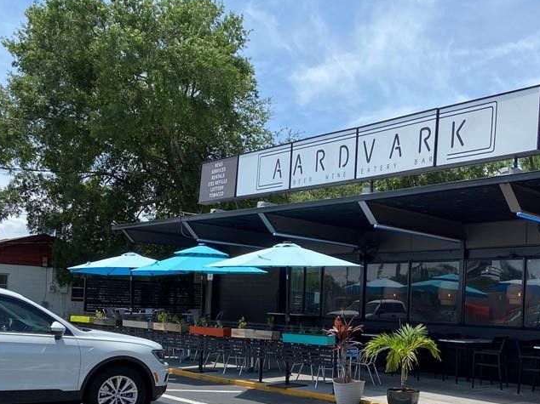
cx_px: 400
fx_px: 655
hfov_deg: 43.5
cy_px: 308
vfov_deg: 33.6
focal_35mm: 42
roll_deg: -2.7
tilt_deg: +2.9
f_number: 1.8
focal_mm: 4.25
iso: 32
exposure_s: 1/2463
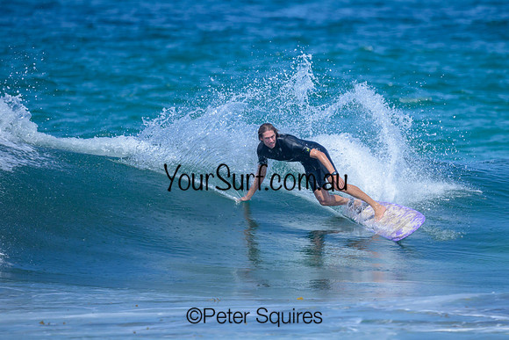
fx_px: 15438
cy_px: 149
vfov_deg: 1.3
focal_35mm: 1092
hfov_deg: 1.9
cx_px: 292
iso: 500
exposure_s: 1/2500
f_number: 6.3
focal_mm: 800
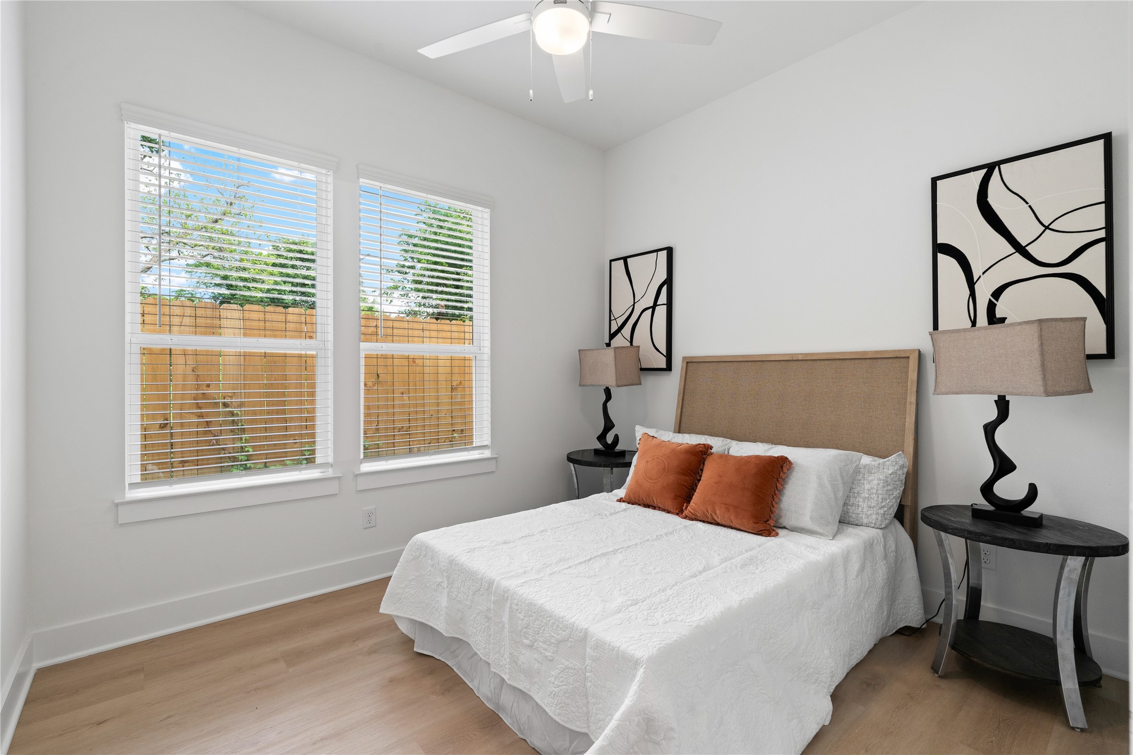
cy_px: 378
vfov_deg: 73.7
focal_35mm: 16
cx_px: 566
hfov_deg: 96.7
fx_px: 504
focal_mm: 16
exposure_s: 1/4
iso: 200
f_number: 9
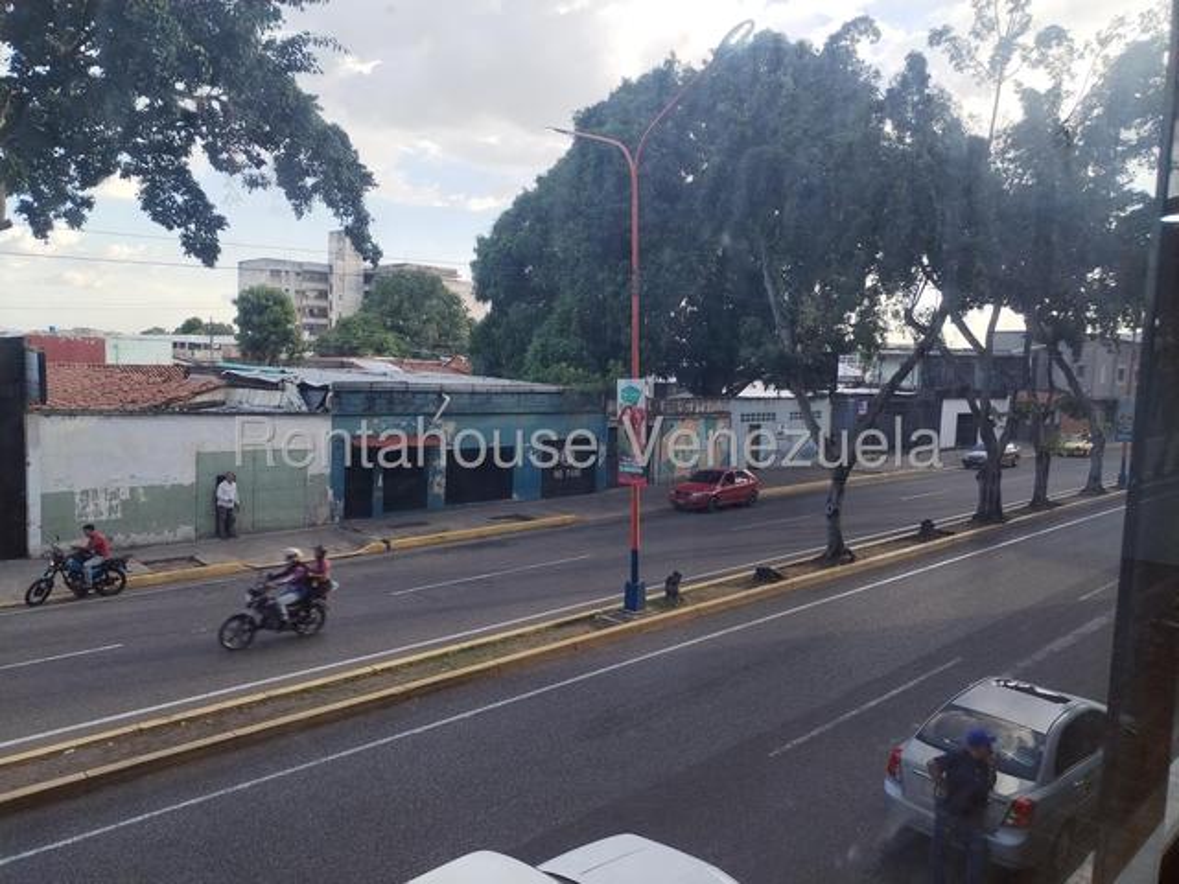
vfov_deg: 48.2
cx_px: 590
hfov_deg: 61.7
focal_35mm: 29
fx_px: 988
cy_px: 442
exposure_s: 1/179
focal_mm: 4.75
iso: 100
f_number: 1.8
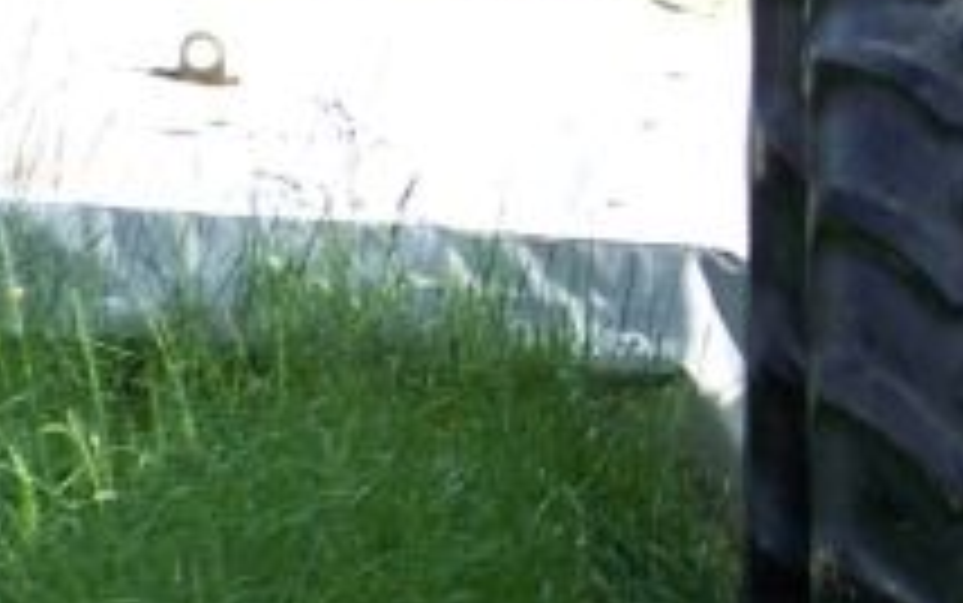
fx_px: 27046
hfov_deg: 2.0
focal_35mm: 1030
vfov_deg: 1.3
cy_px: -378
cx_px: 1688
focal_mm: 42.1
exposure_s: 1/160
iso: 64
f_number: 3.6
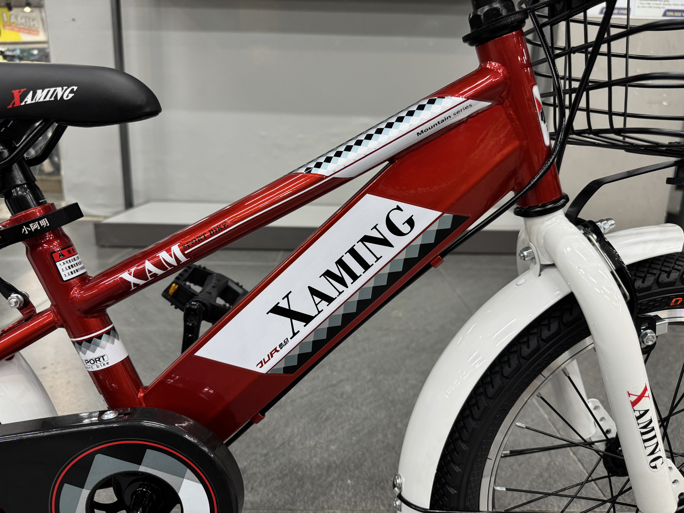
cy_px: 256
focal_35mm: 24
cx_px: 342
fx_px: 474
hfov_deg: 71.6
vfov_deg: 56.8
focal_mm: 6.76
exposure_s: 1/100
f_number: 1.78
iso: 160
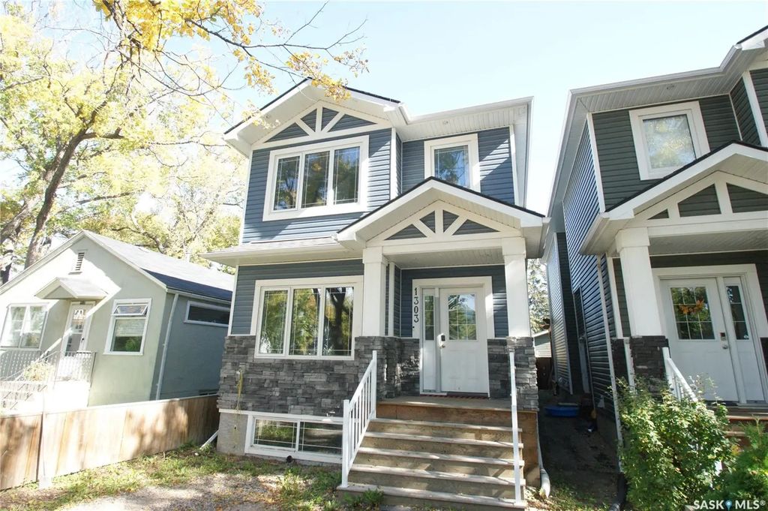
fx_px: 384
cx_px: 384
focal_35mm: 18
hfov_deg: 90.0
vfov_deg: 67.3
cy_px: 256
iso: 800
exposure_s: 1/250
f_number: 6.3
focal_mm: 12
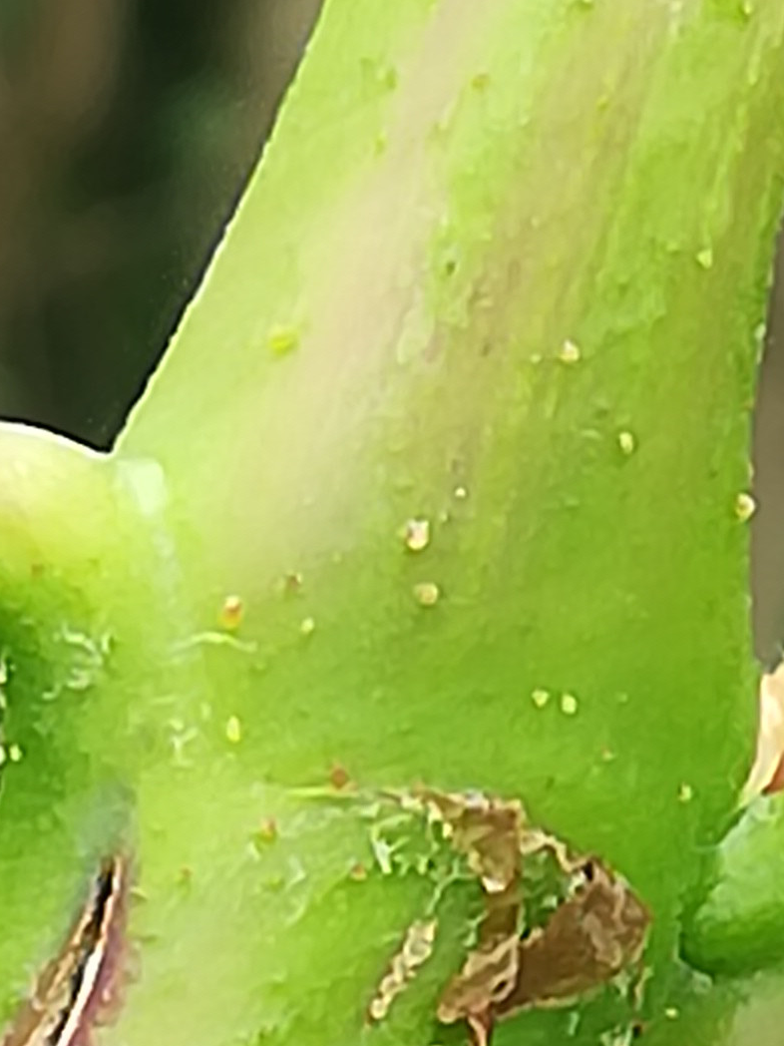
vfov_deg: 6.2
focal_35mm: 318
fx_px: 9603
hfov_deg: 4.7
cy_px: 1420
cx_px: 186
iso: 64
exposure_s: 1/120
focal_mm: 3.83
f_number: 2.2
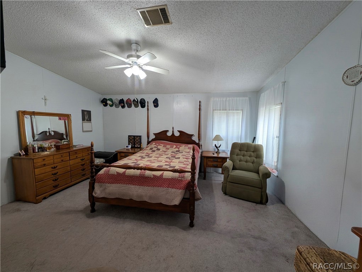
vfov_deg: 94.6
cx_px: 181
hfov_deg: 110.5
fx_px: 126
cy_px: 136
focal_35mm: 12
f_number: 1.95
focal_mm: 2.23
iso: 45
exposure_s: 1/40
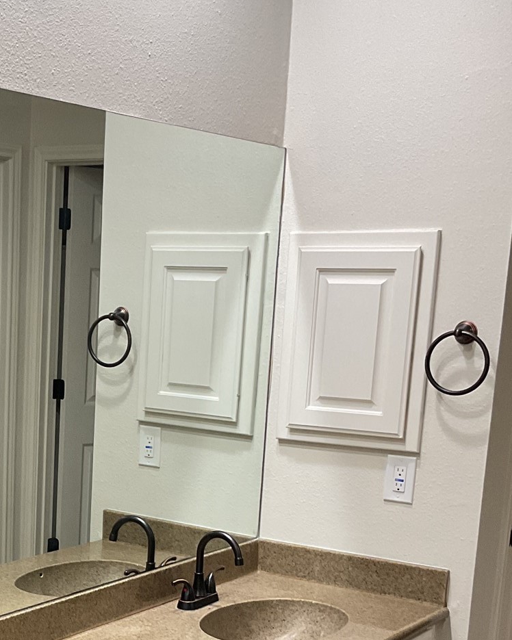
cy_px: 543
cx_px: 65
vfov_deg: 29.5
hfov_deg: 24.0
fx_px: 1174
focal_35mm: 62
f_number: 1.8
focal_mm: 3
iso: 80
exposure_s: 1/60
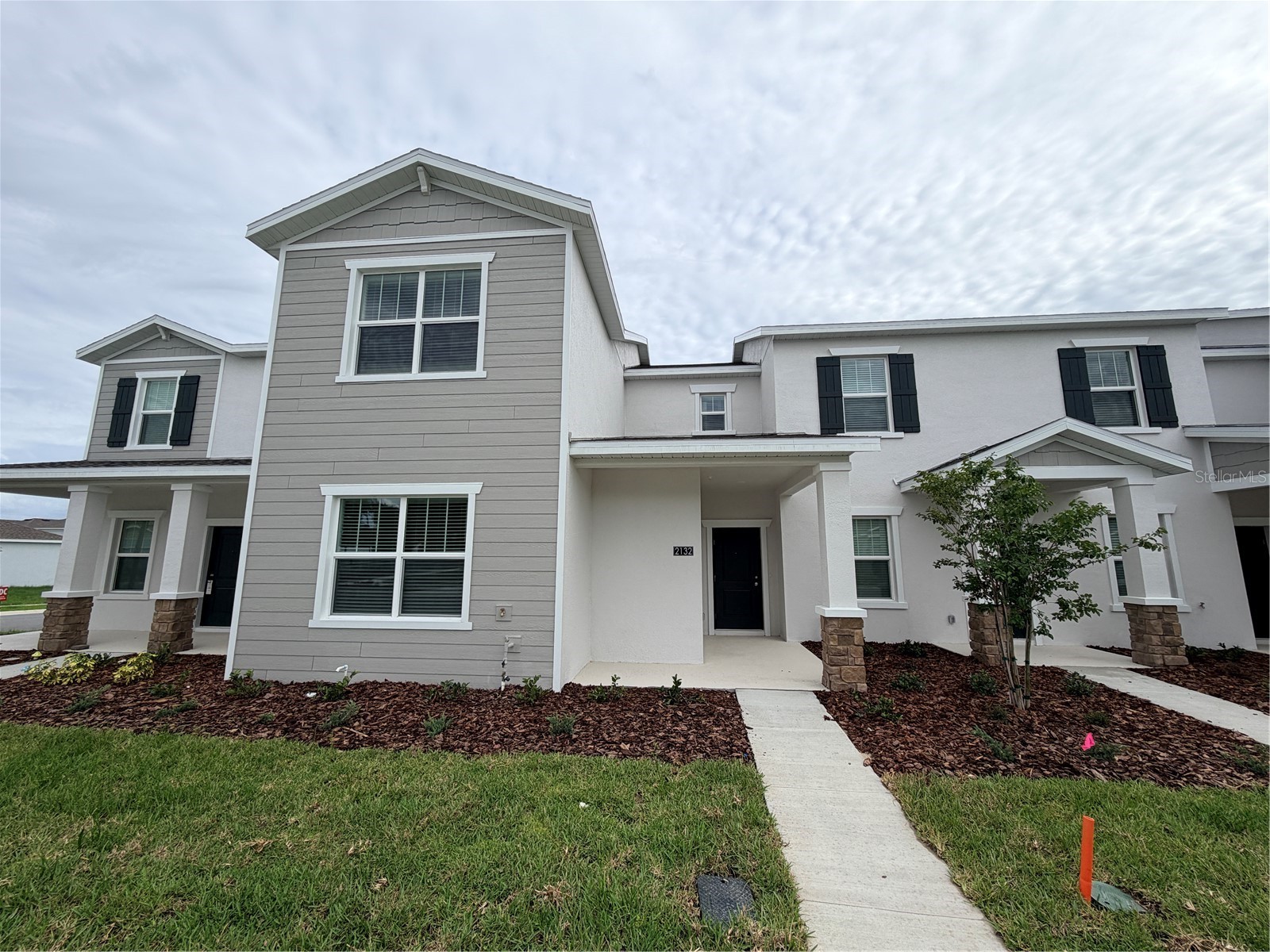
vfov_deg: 85.7
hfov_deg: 102.1
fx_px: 514
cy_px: 476
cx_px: 635
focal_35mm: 14
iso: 20
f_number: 2.2
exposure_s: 1/864
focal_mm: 2.22
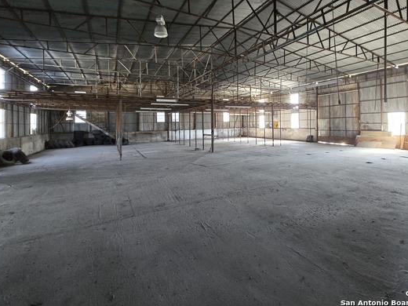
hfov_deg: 94.4
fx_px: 189
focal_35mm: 16
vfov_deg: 77.0
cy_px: 119
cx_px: 217
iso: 1000
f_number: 2.2
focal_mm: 2.2
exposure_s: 1/60
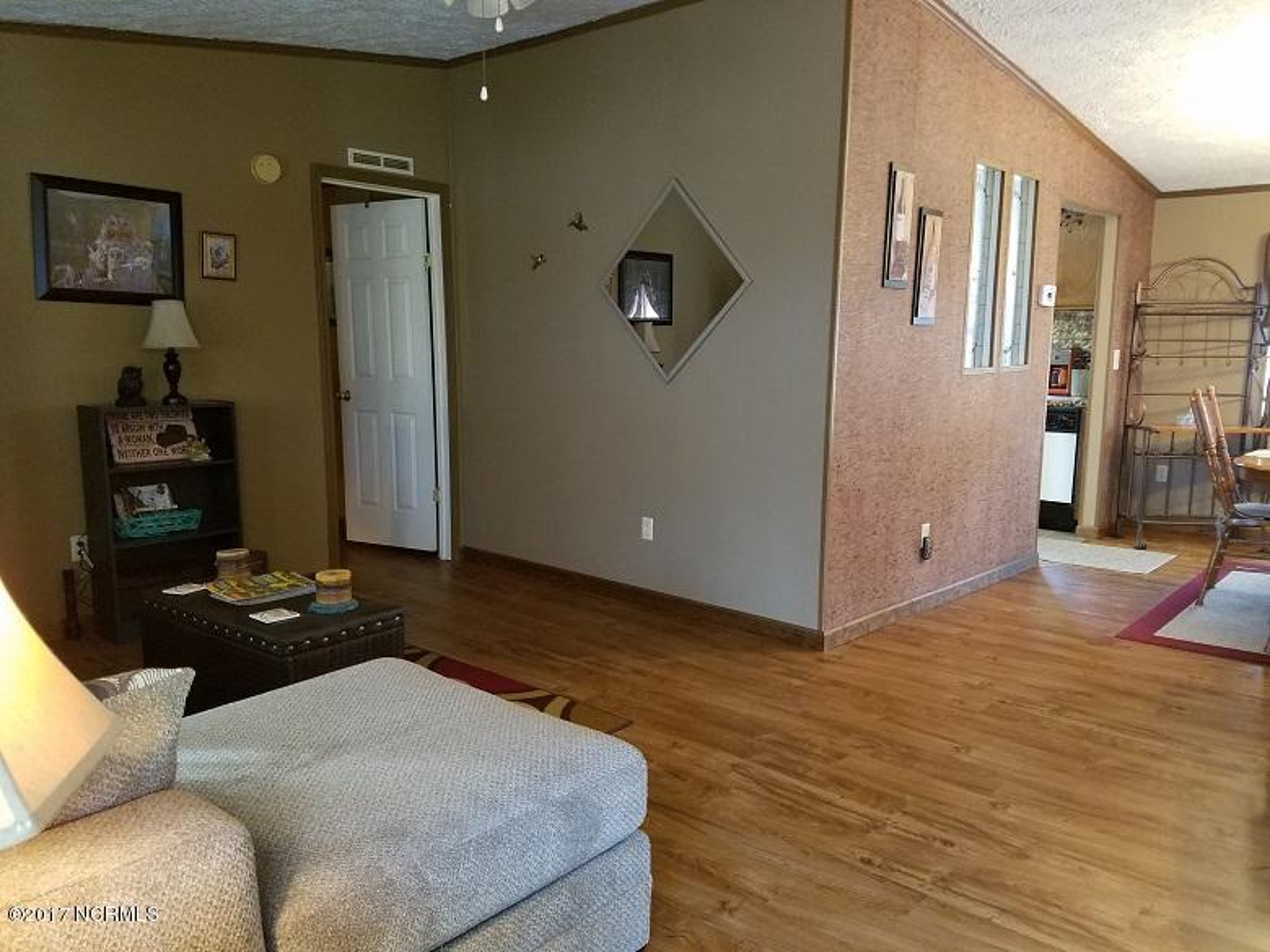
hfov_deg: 67.3
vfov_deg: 53.1
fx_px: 954
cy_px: 476
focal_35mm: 26
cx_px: 635
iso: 200
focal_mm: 4.2
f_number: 1.7
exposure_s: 1/11
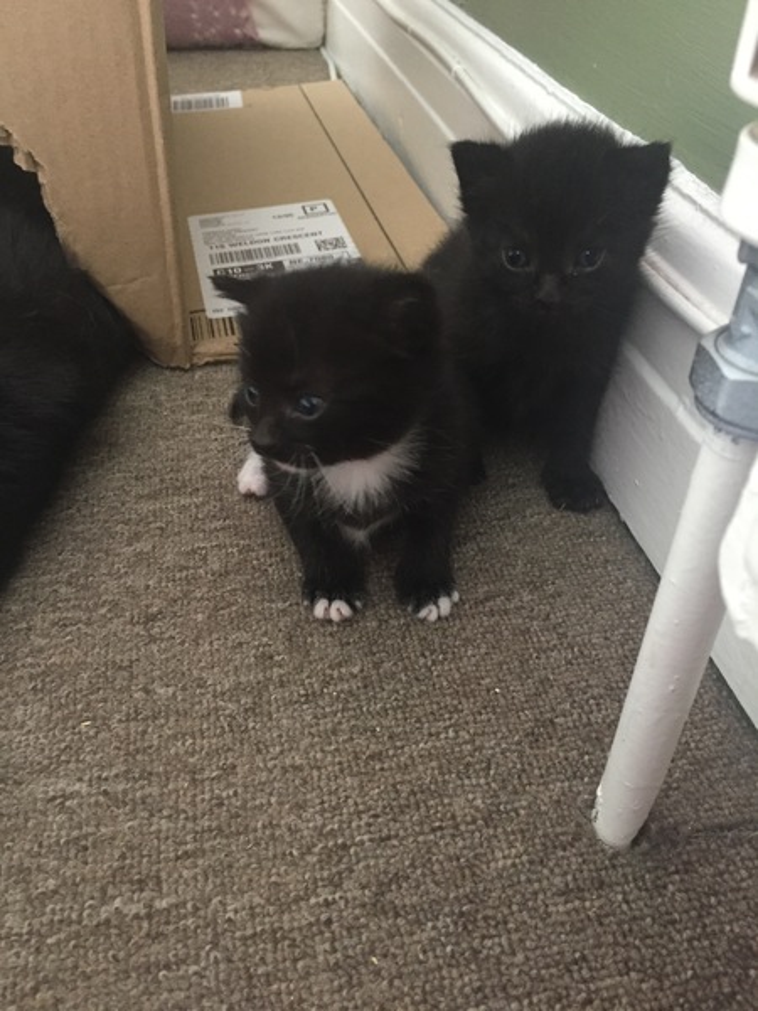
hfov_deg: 48.2
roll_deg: -2.2
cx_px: 379
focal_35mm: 29
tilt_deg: -38.2
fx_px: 847
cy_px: 506
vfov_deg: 61.7
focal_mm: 4.15
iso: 250
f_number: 2.2
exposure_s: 1/17
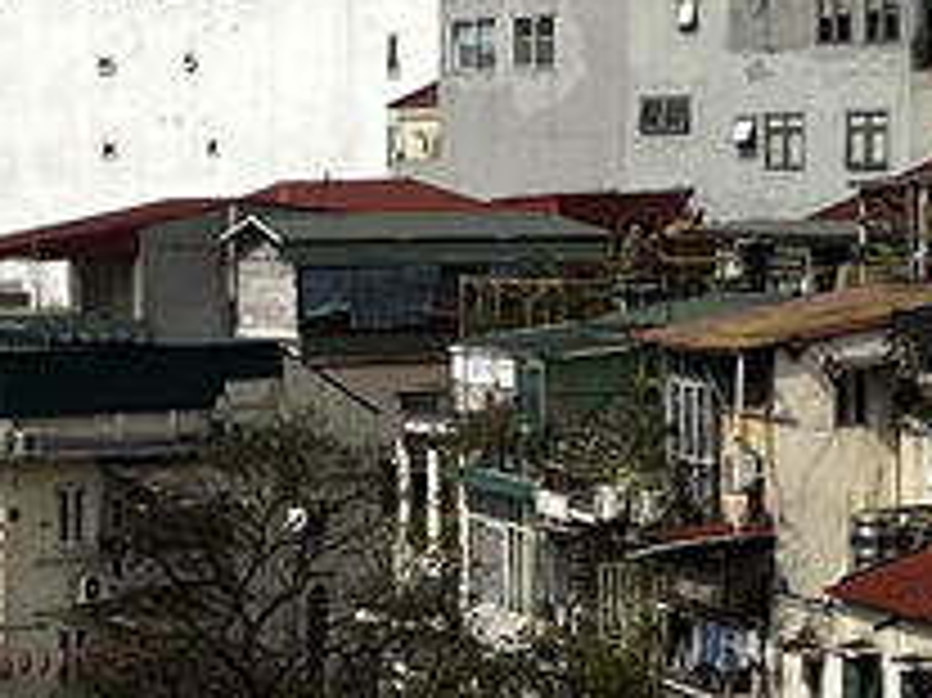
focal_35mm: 201
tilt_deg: -2.9
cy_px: 518
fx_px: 5409
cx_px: -14
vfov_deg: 7.4
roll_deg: +1.0
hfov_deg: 9.8
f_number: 1.5
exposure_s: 1/7463
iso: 50
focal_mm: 5.7
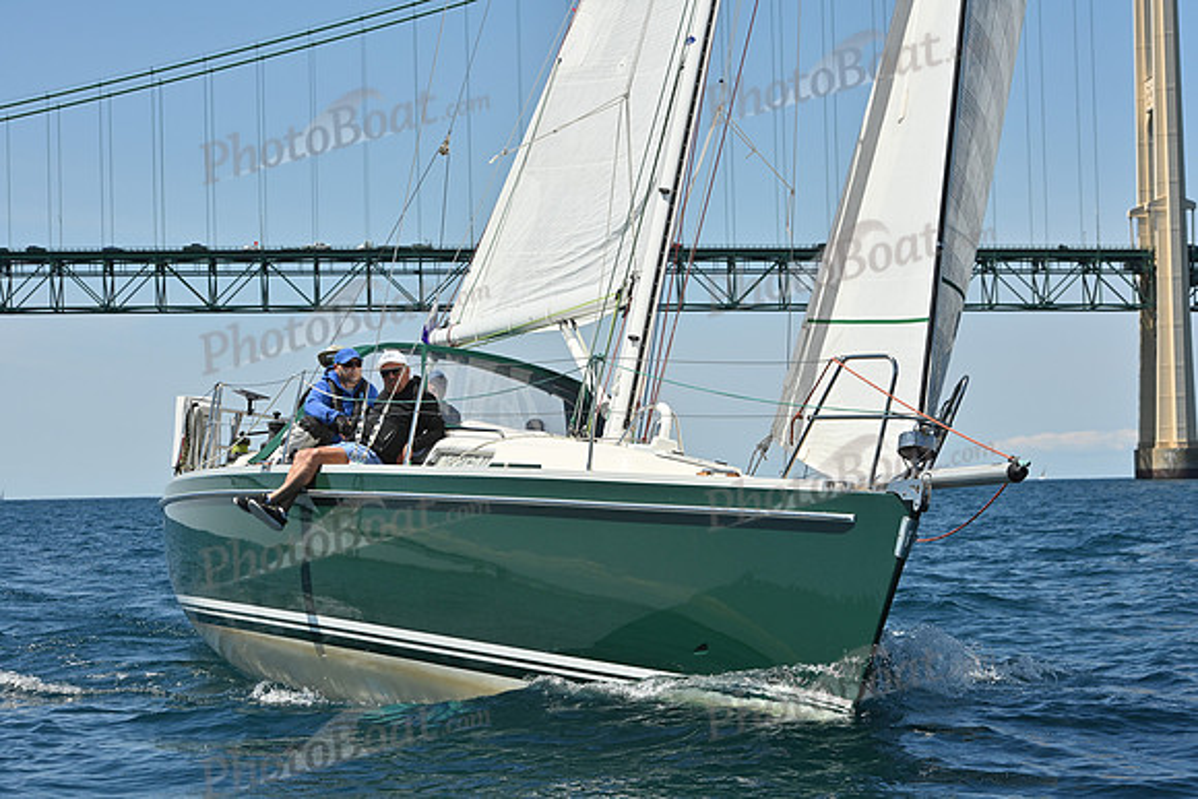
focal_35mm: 100
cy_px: 400
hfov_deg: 20.4
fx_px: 3328
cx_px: 599
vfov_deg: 13.7
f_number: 10
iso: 320
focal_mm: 100
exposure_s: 1/1000
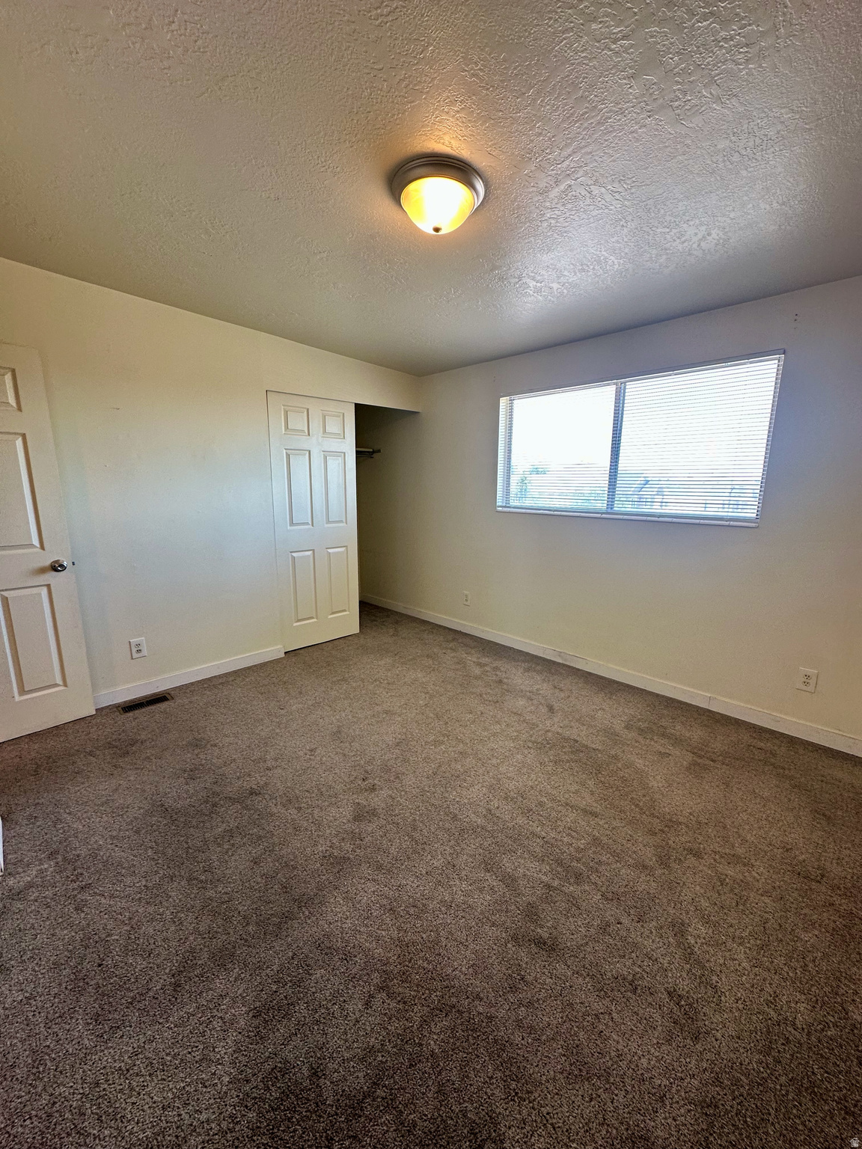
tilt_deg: -10.6
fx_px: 465
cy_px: 574
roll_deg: -0.8
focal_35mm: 14
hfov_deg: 85.7
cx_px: 431
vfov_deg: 102.1
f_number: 2.2
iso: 100
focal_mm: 2.22
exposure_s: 1/120
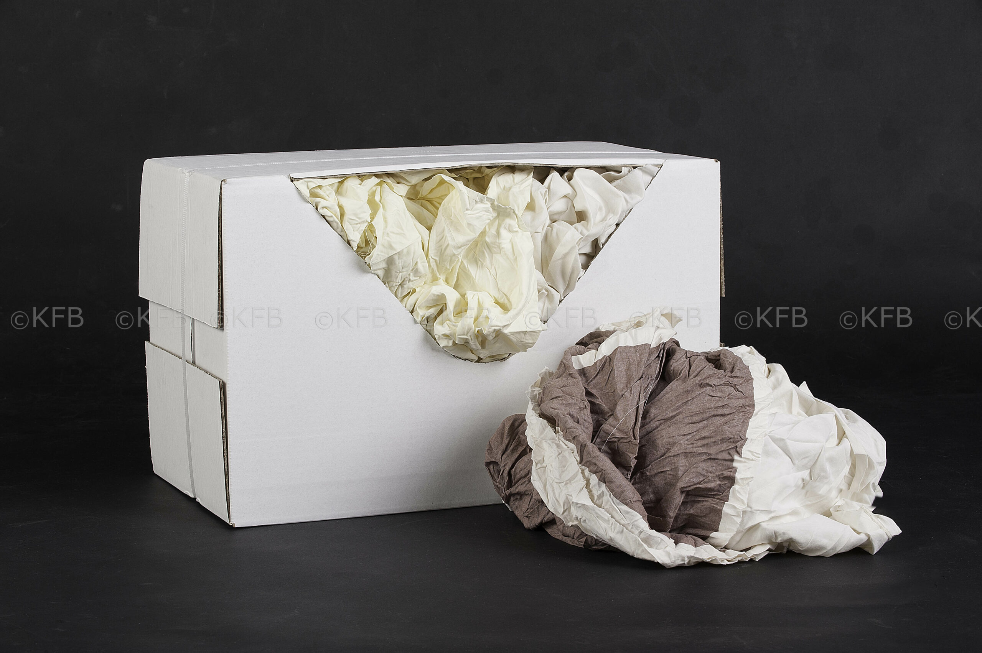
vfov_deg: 15.9
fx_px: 2344
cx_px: 491
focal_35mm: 86
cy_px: 326
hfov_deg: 23.7
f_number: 16
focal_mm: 86
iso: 200
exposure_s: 1/250
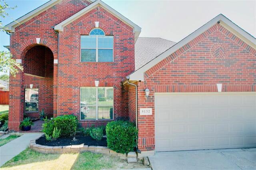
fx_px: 156
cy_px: 85
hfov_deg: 78.6
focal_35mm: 22
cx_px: 128
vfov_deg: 57.2
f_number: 2.8
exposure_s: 1/640
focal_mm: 8.38
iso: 100
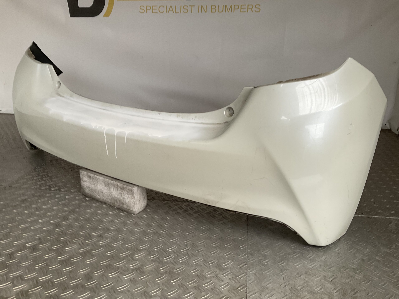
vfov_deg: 48.2
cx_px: 200
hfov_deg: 61.7
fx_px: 334
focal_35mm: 29
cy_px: 150
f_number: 1.8
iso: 40
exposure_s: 1/50
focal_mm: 3
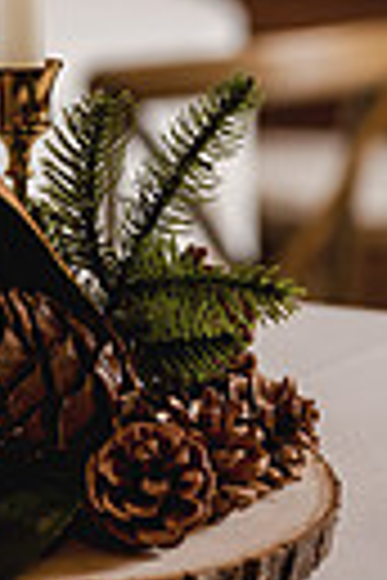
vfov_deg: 11.5
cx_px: -184
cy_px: -139
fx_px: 2806
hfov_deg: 7.8
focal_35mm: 174
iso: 400
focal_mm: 50
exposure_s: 1/125
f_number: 2.8
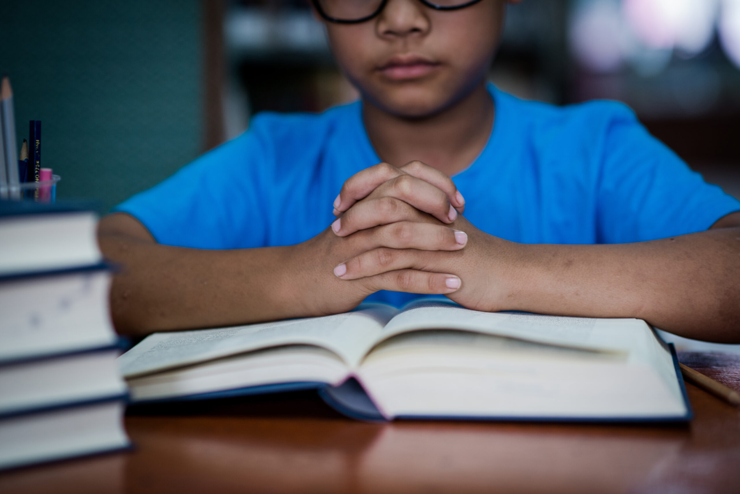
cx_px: 370
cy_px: 247
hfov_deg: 23.9
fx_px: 1748
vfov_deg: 16.1
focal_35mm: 85
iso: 400
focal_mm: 85
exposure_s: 1/125
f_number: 2
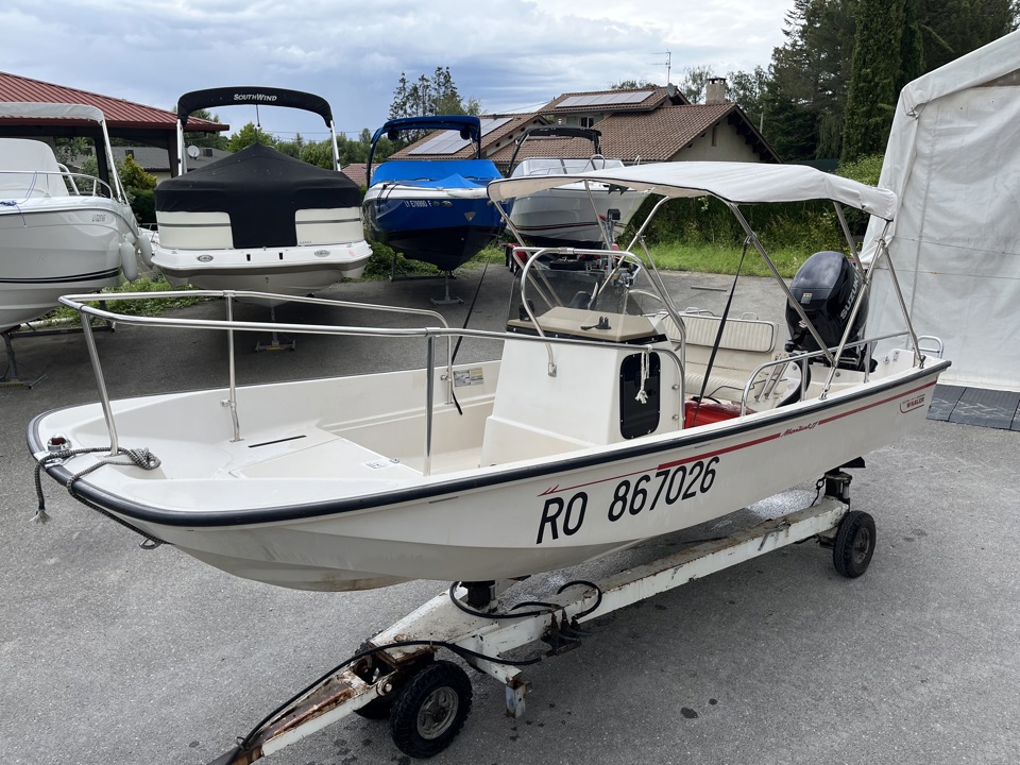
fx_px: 766
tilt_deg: -15.4
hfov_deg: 67.3
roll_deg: +0.7
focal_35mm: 26
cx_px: 510
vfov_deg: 53.1
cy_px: 382
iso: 50
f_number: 1.6
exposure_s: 1/1212
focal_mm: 5.1
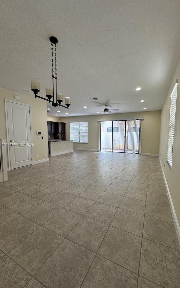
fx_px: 118
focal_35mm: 15
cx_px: 98
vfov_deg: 101.5
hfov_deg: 74.6
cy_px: 145
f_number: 2.2
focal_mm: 2.22
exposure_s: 1/120
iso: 100
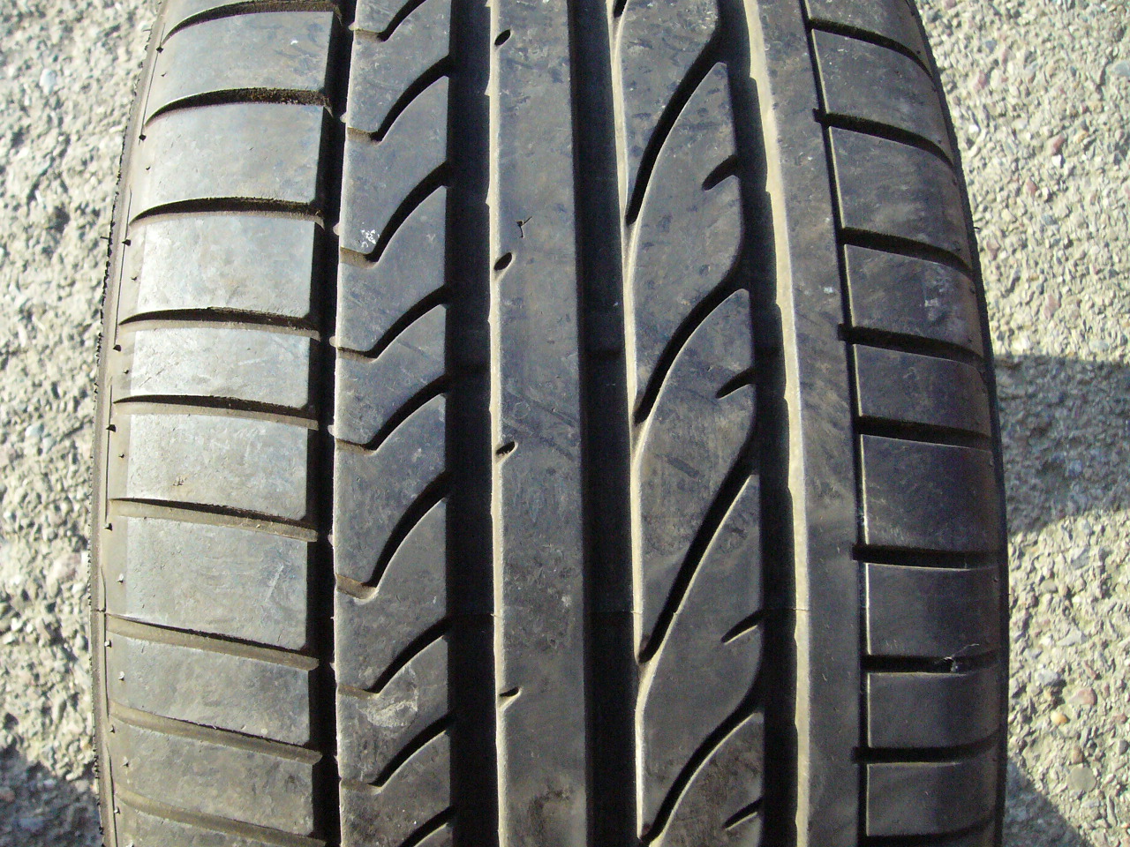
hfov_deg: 52.6
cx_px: 565
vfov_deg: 40.7
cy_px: 424
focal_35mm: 35
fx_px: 1143
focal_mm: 5.8
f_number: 5.6
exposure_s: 1/200
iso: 400
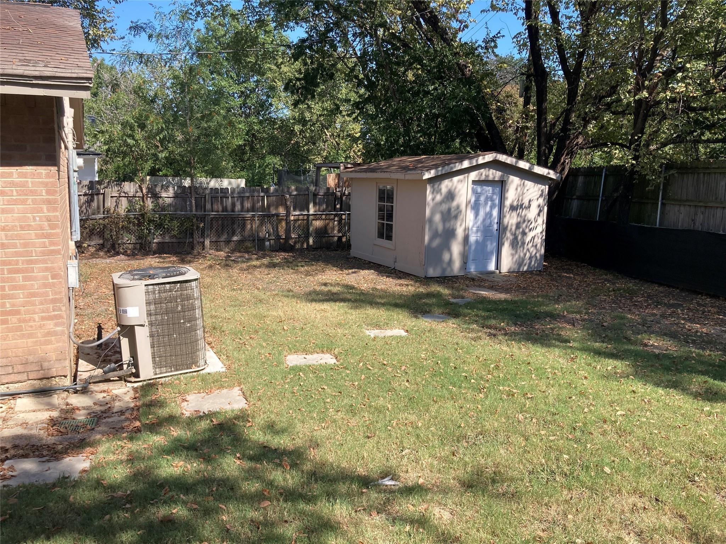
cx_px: 363
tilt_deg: -9.4
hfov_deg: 63.4
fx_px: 587
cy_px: 272
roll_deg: +0.3
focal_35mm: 28
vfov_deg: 49.7
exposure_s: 1/1012
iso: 20
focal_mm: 3.99
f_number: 1.8
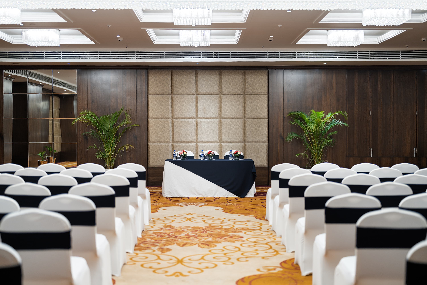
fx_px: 593
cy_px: 142
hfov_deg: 39.6
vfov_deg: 27.0
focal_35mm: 50
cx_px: 214
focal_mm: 50
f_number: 1.2
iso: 100
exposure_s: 1/80
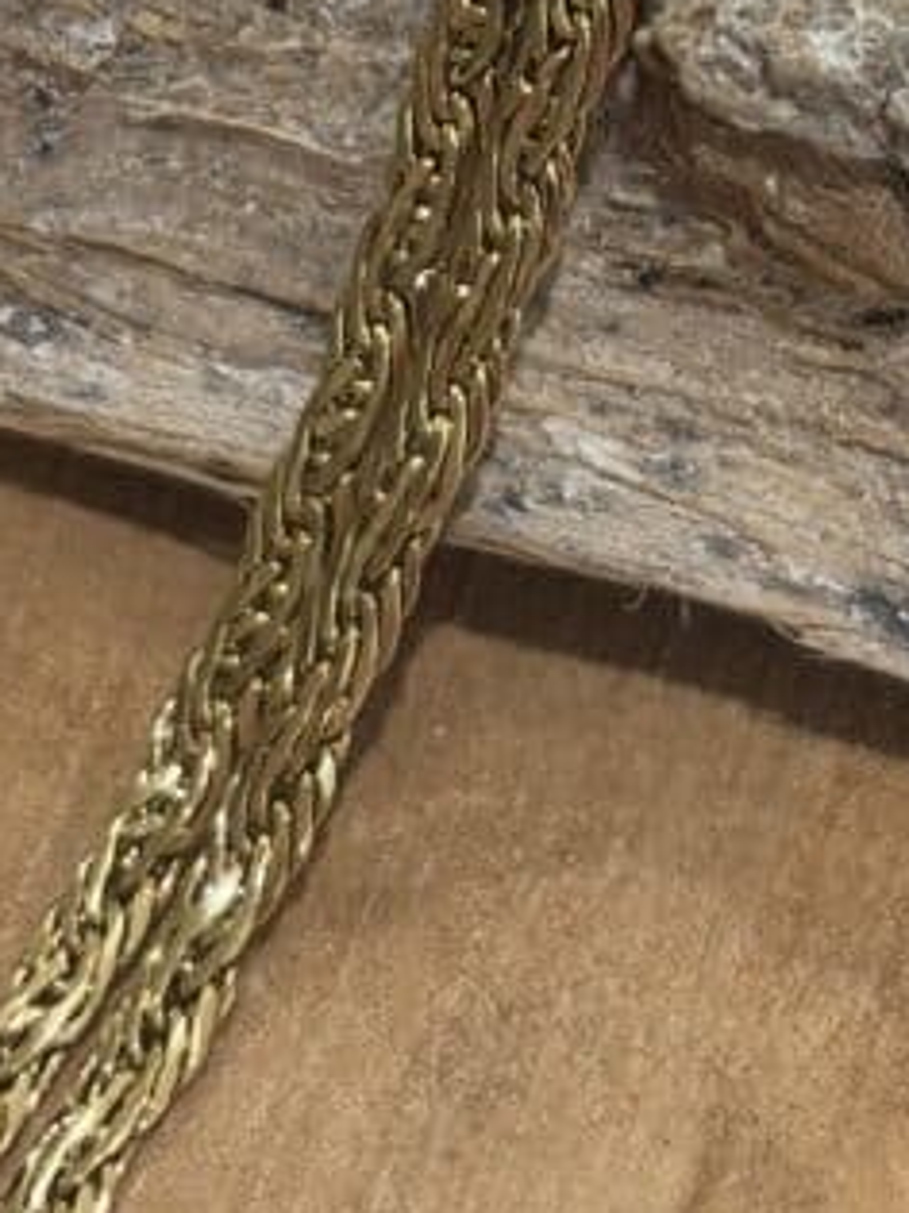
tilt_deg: -48.5
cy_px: -431
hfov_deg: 8.8
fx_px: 5921
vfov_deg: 11.4
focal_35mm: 169
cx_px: 639
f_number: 1.6
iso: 50
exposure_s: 1/50
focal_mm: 5.96
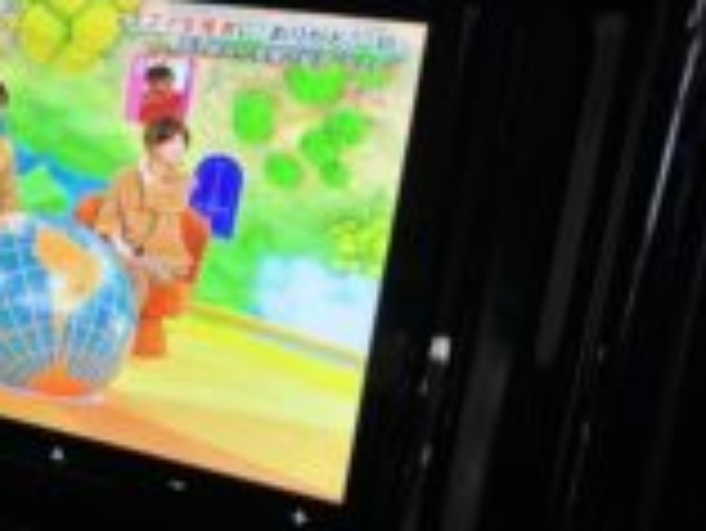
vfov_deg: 25.2
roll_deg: +1.8
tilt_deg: -25.5
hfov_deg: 31.6
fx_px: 1184
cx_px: 63
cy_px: 295
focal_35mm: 58
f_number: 1.6
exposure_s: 1/109
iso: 80
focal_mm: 5.96
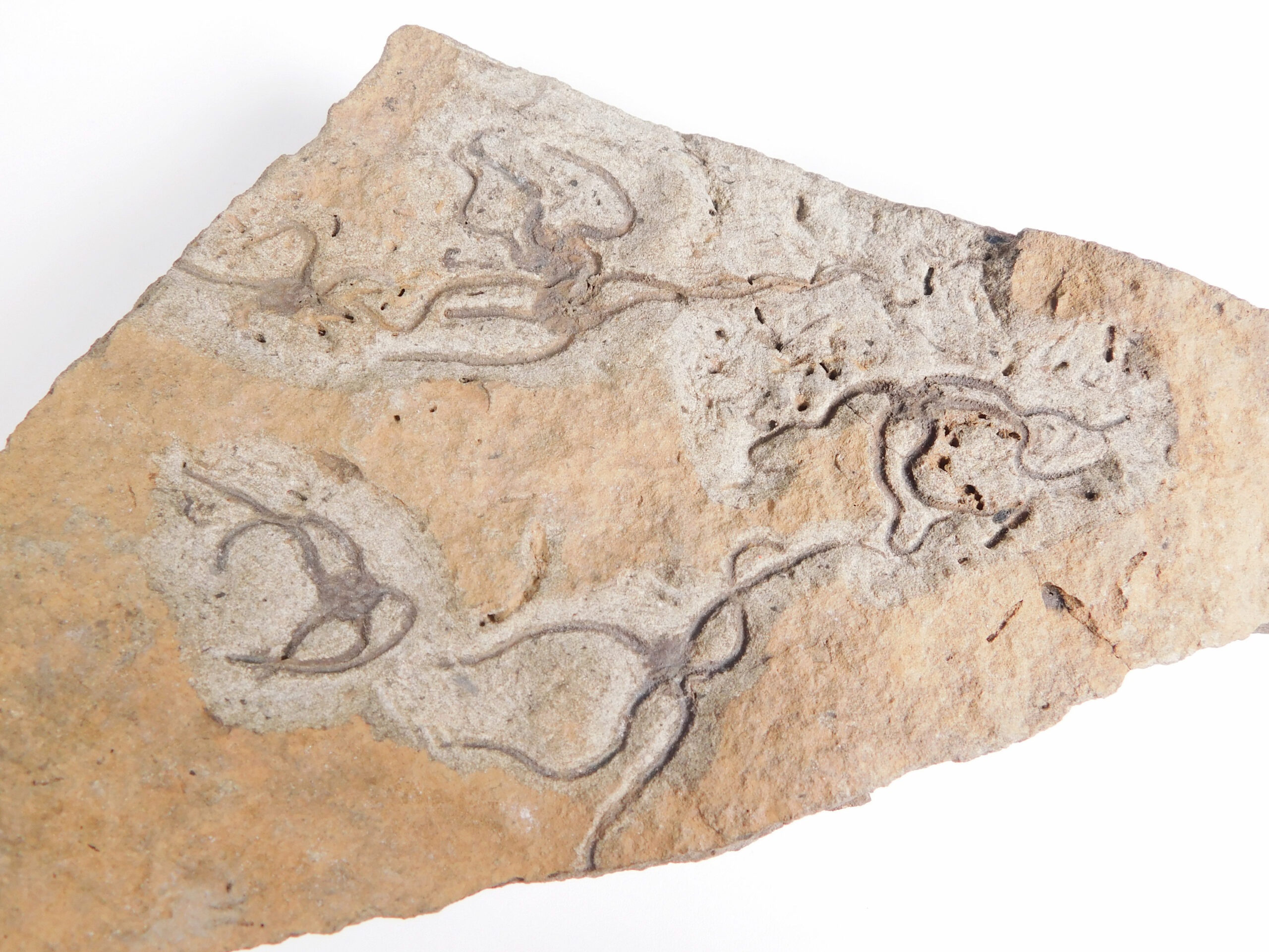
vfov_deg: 46.8
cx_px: 634
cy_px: 476
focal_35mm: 30
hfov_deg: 60.0
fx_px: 1100
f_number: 3.2
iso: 125
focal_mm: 5.3
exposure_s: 1/160
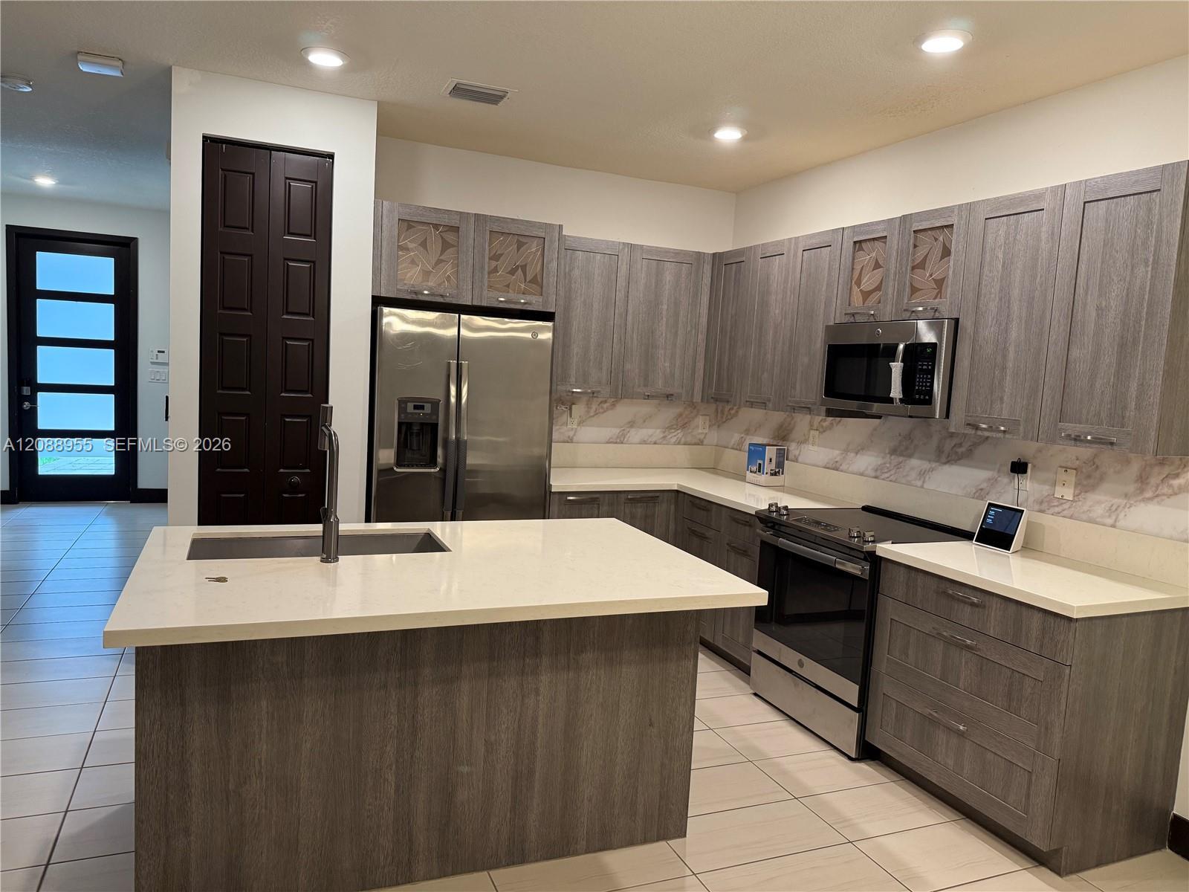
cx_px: 594
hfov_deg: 71.6
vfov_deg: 56.8
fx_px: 824
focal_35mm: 24
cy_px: 446
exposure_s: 1/60
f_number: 1.78
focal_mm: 6.76
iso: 200
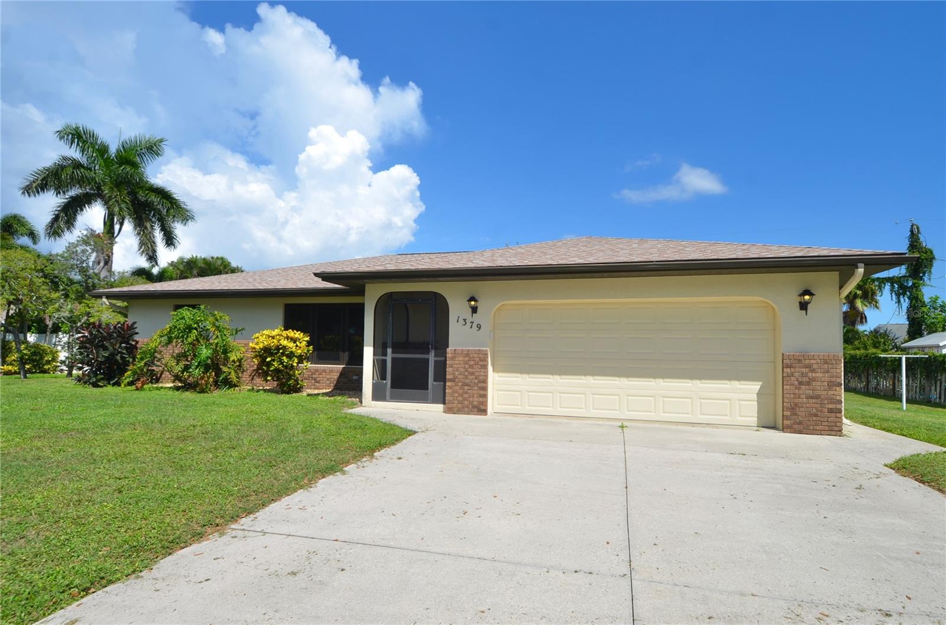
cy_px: 312
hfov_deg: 53.2
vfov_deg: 36.7
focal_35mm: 36
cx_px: 473
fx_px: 944
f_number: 9
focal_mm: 24
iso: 100
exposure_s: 1/320
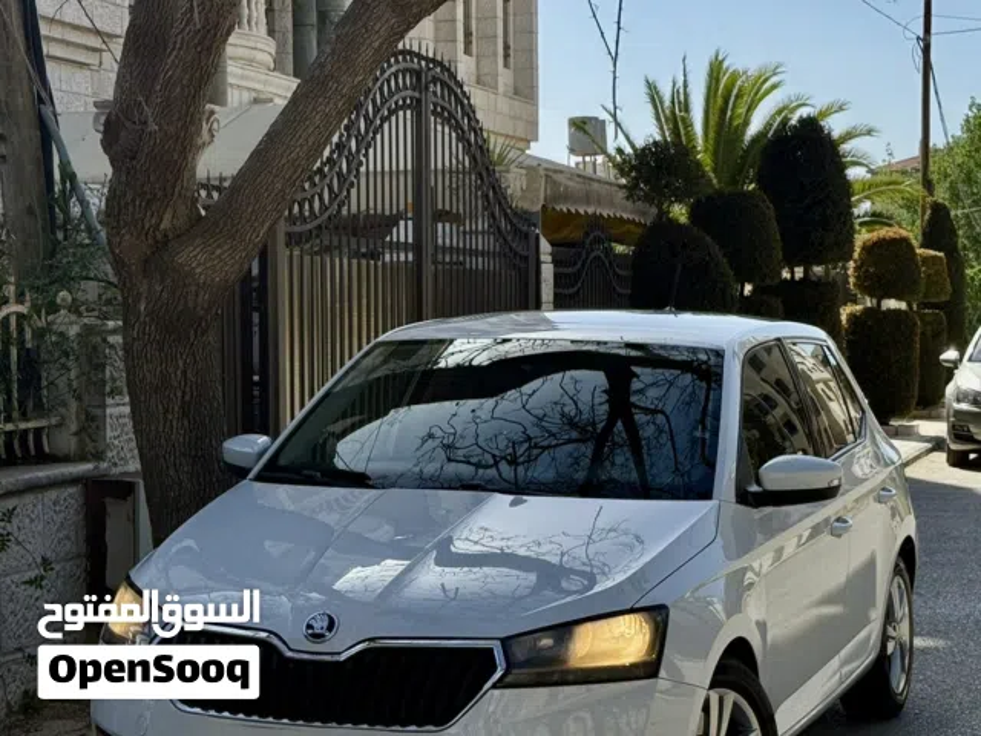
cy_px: 368
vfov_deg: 30.3
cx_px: 490
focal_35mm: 48
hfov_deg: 39.7
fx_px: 1360
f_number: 1.78
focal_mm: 6.76
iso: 64
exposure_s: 1/3378
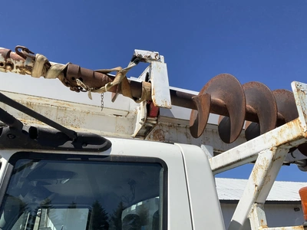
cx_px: 154
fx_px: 257
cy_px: 115
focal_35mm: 29
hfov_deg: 61.7
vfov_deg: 48.2
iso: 25
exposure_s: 1/2427
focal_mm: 3
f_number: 1.8
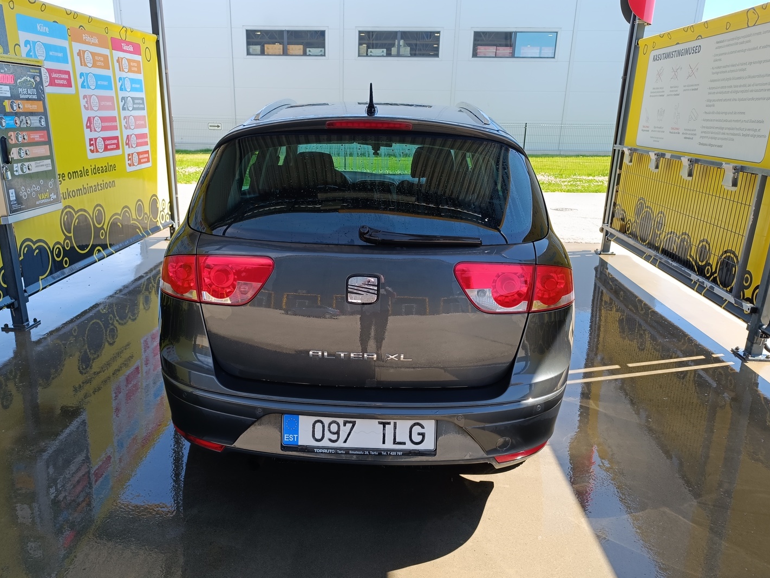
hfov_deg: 65.2
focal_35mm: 27
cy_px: 312
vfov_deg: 51.3
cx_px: 356
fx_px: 601
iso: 52
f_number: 1.65
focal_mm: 6.14
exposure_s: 1/100
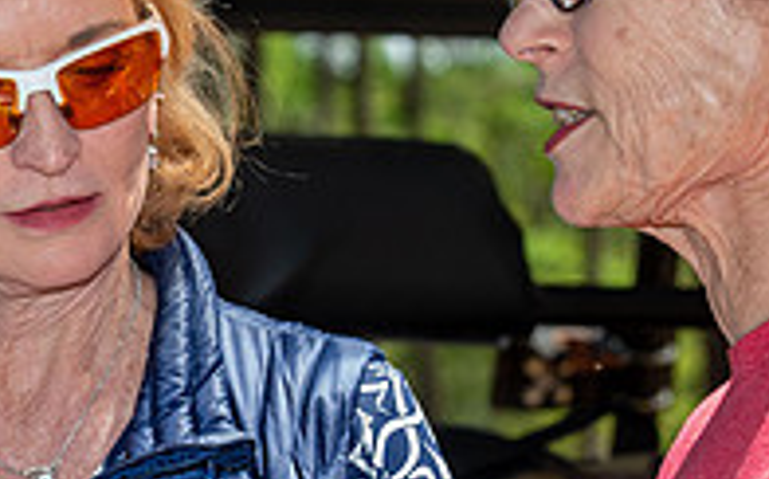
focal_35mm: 287
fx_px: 6008
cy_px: 452
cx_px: -8
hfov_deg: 7.3
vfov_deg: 4.6
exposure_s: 1/200
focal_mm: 95
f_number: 8
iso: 280
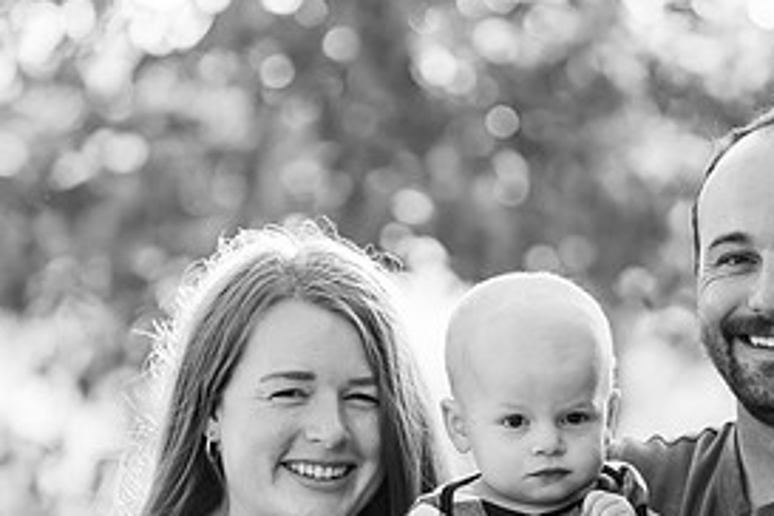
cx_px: 437
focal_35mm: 266
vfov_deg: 5.2
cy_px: 447
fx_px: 5719
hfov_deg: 7.7
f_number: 2.8
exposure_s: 1/640
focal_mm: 125
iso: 640
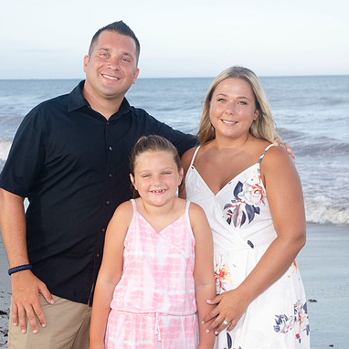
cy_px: 174
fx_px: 970
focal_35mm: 85
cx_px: 152
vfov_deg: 20.4
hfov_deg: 20.4
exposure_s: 1/250
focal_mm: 44
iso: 100
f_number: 6.3
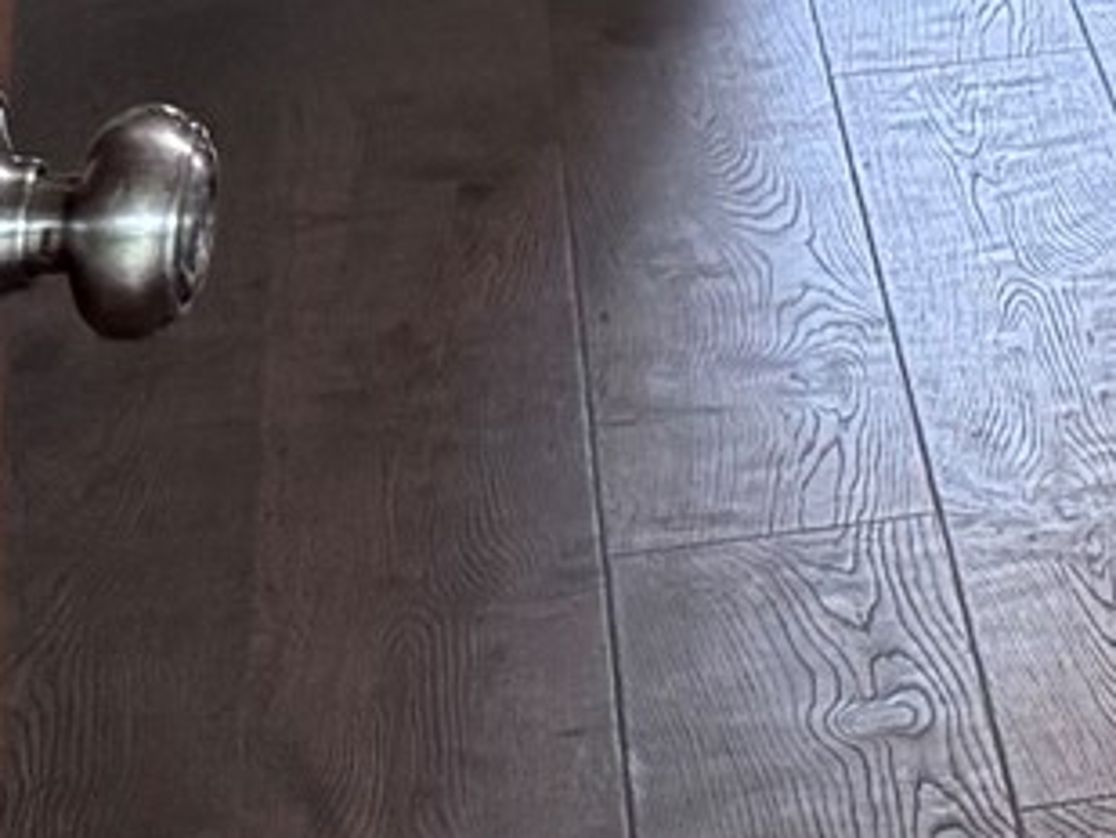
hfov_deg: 11.1
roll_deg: -1.0
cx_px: 2340
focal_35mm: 159
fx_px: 5128
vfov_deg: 7.9
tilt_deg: +0.3
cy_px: -1774
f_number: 1.78
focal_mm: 6.76
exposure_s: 1/60
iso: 160
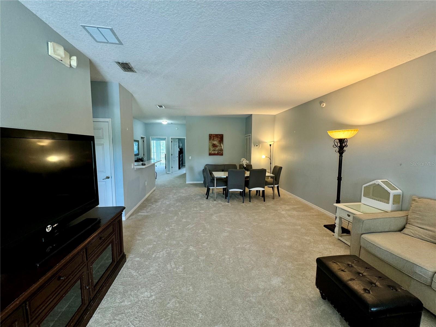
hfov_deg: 102.1
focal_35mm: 14
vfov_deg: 85.7
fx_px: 176
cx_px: 218
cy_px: 164
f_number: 2.2
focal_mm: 2.22
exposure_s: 1/60
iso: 200
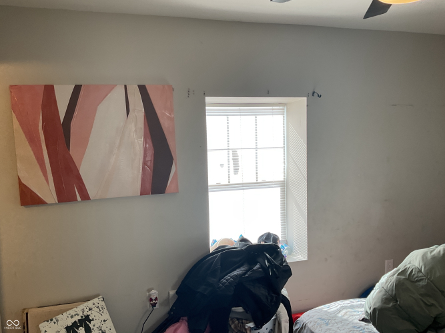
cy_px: 166
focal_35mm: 29
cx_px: 222
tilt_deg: -4.3
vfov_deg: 48.2
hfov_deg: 61.7
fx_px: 373
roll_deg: +0.5
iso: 25
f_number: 1.8
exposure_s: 1/120
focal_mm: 3
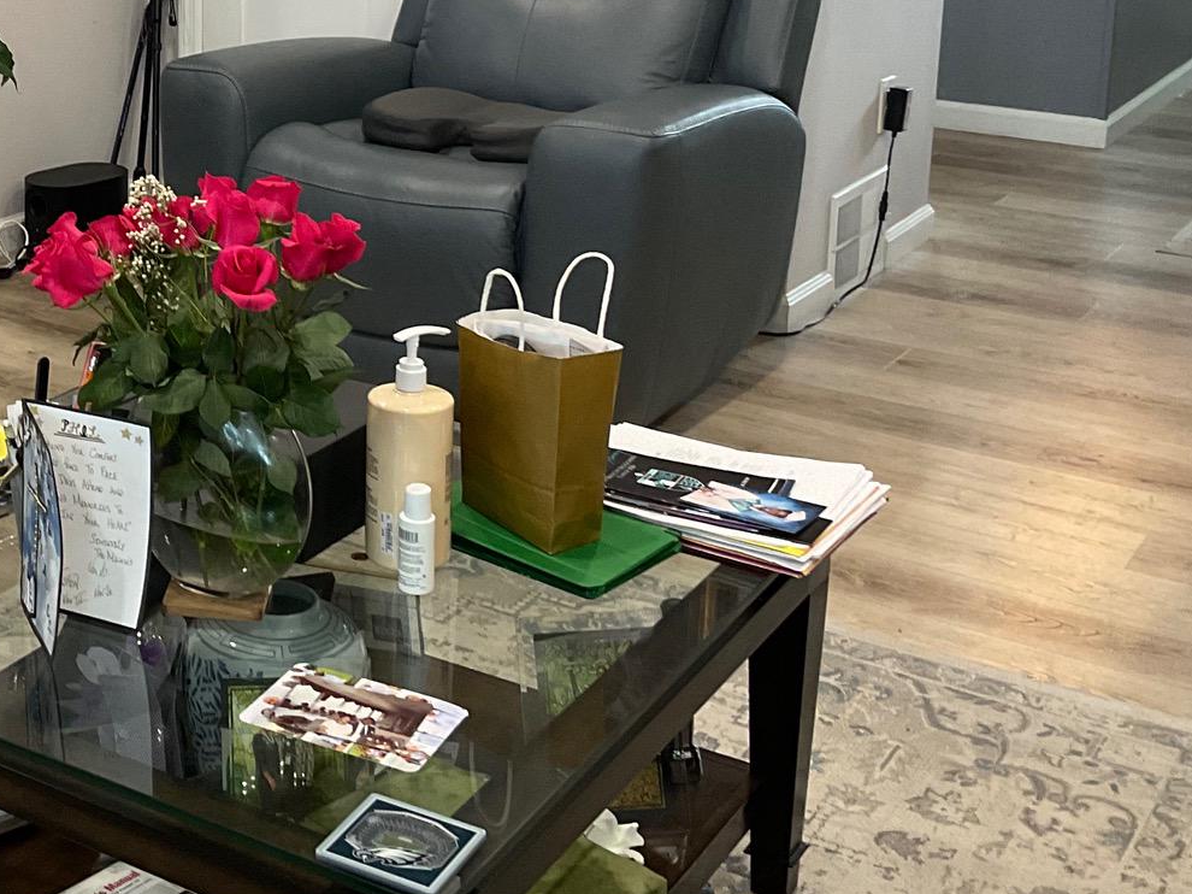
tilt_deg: -11.9
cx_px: 122
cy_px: 96
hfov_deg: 30.8
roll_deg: +0.2
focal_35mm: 60
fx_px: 2066
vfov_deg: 23.8
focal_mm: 3
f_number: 1.8
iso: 125
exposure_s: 1/60
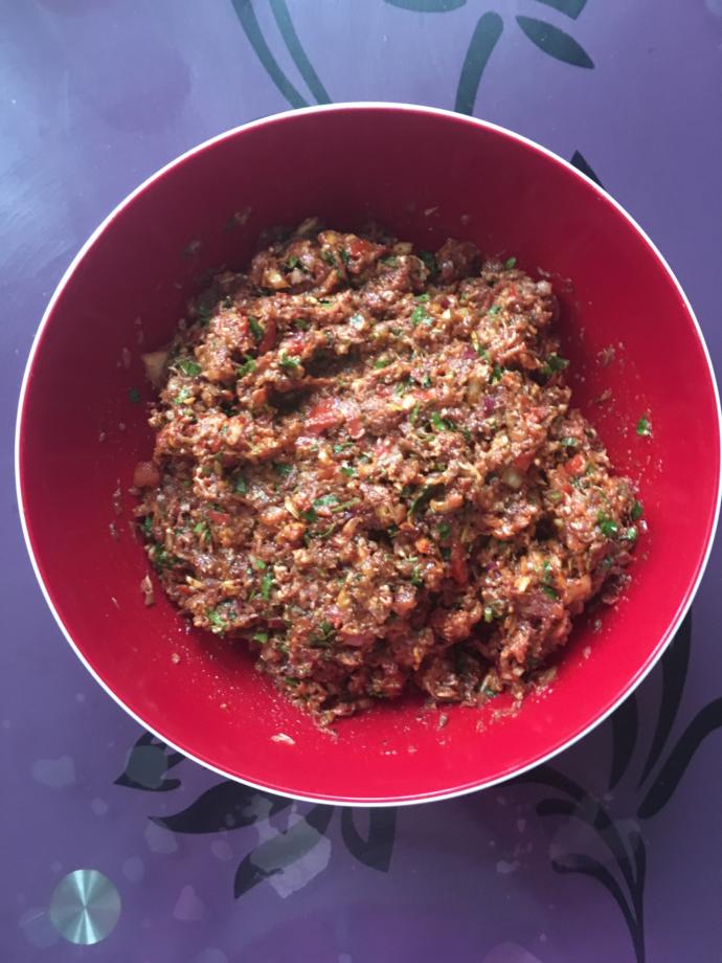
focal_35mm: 29
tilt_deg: -85.5
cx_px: 361
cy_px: 482
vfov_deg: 61.7
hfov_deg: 48.2
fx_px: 806
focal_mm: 4.15
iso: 400
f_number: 2.2
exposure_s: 1/17
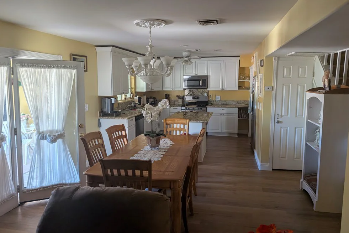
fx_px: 252
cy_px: 112
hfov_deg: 69.4
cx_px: 179
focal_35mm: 26
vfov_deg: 49.5
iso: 38
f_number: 1.68
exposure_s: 1/124
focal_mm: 6.9
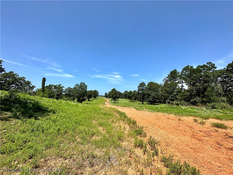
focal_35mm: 14
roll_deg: -1.9
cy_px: 88
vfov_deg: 85.7
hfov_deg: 102.1
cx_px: 116
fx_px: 94
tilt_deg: +5.5
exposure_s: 1/1949
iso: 50
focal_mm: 2.22
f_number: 2.2
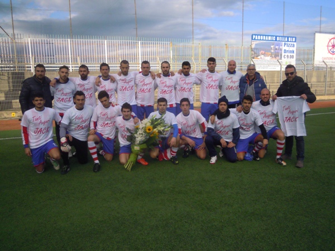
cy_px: 126
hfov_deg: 63.4
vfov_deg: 49.7
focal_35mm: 28
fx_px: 271
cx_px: 168
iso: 400
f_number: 7.6
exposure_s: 1/640
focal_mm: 5
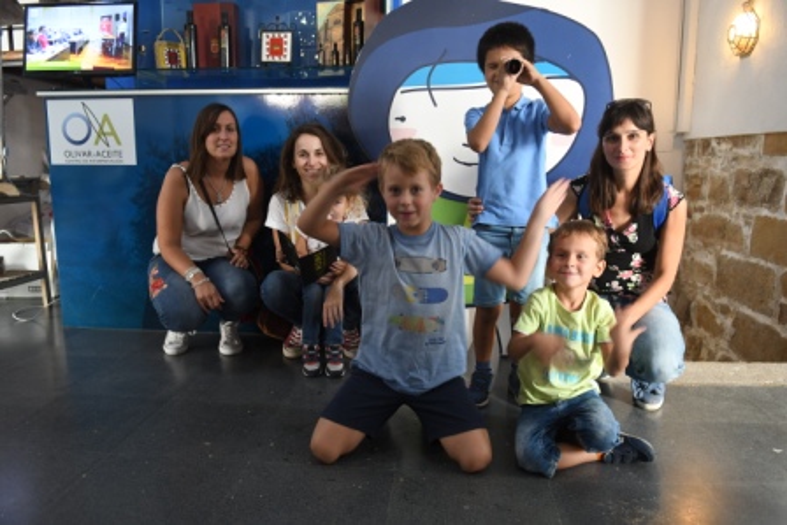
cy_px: 262
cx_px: 394
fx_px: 590
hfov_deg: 67.4
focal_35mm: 27
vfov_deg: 48.0
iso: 1000
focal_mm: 18
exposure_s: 1/50
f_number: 2.8
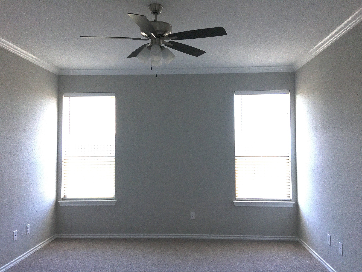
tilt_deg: +3.0
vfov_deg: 48.2
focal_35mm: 29
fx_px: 303
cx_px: 181
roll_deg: +0.5
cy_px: 136
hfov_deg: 61.7
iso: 32
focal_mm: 4.15
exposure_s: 1/120
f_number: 2.2
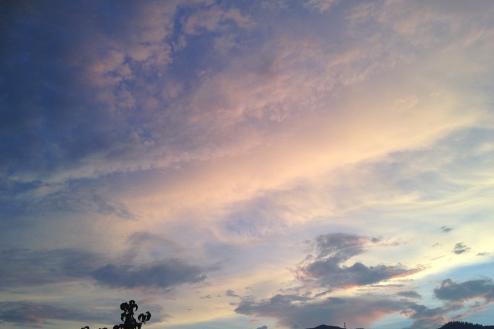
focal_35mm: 36
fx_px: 494
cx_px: 239
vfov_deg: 36.8
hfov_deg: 53.1
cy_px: 190
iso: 50
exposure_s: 1/167
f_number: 2.4
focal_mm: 4.12
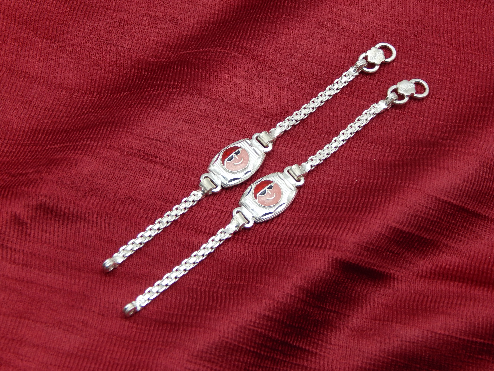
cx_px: 247
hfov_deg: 18.9
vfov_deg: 14.2
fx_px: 1484
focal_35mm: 104
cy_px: 186
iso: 125
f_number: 4.5
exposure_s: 1/100
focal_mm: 18.7
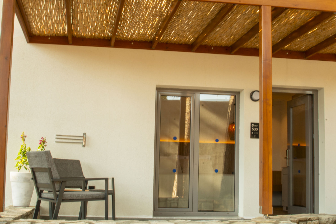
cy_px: 108
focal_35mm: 53
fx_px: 495
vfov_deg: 25.5
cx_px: 179
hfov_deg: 37.5
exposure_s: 1/2.5
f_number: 22
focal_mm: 28
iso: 125
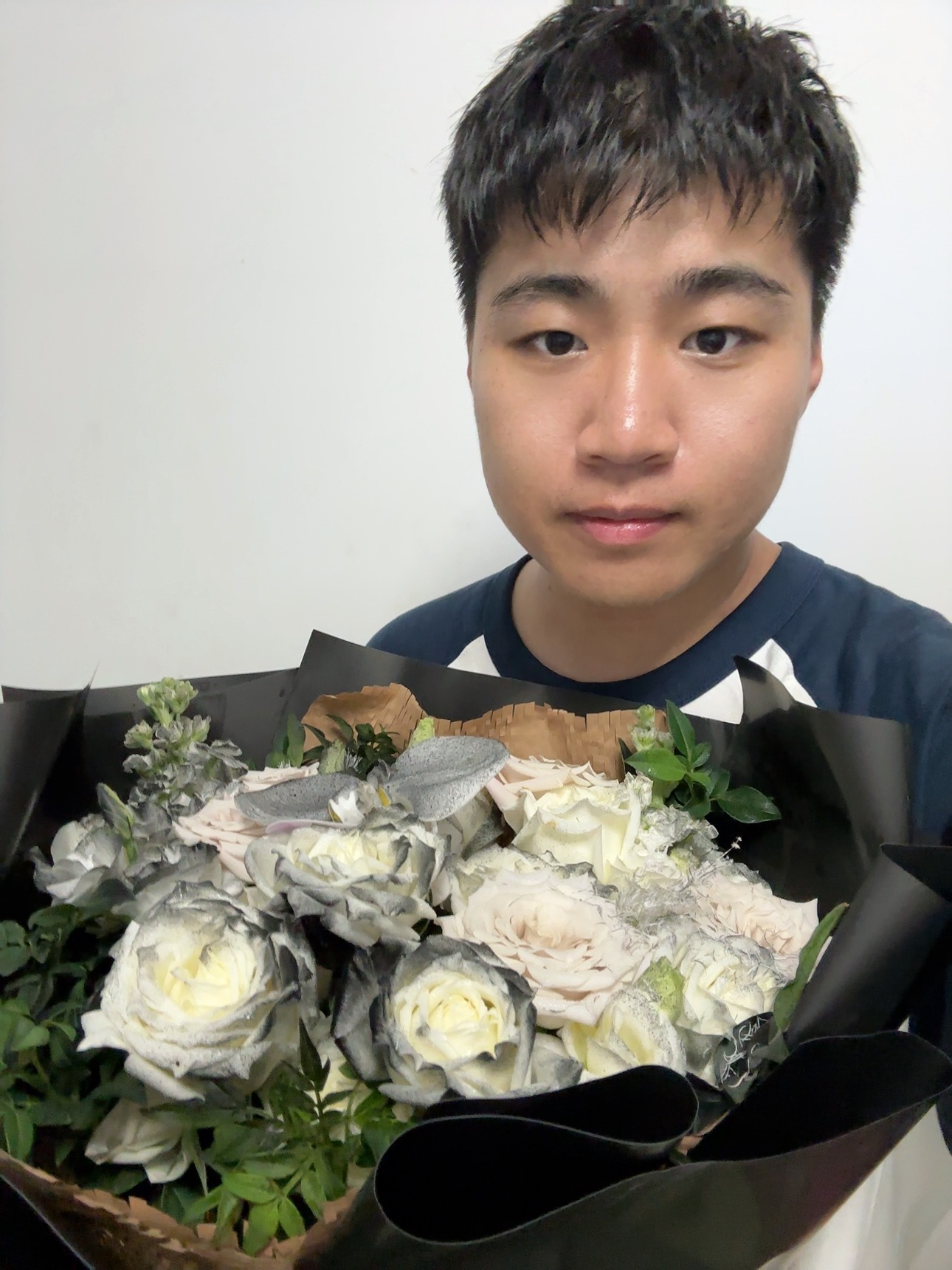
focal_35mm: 23
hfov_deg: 58.9
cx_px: 476
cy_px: 635
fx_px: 843
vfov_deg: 73.9
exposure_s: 1/49
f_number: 1.9
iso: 320
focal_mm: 2.69
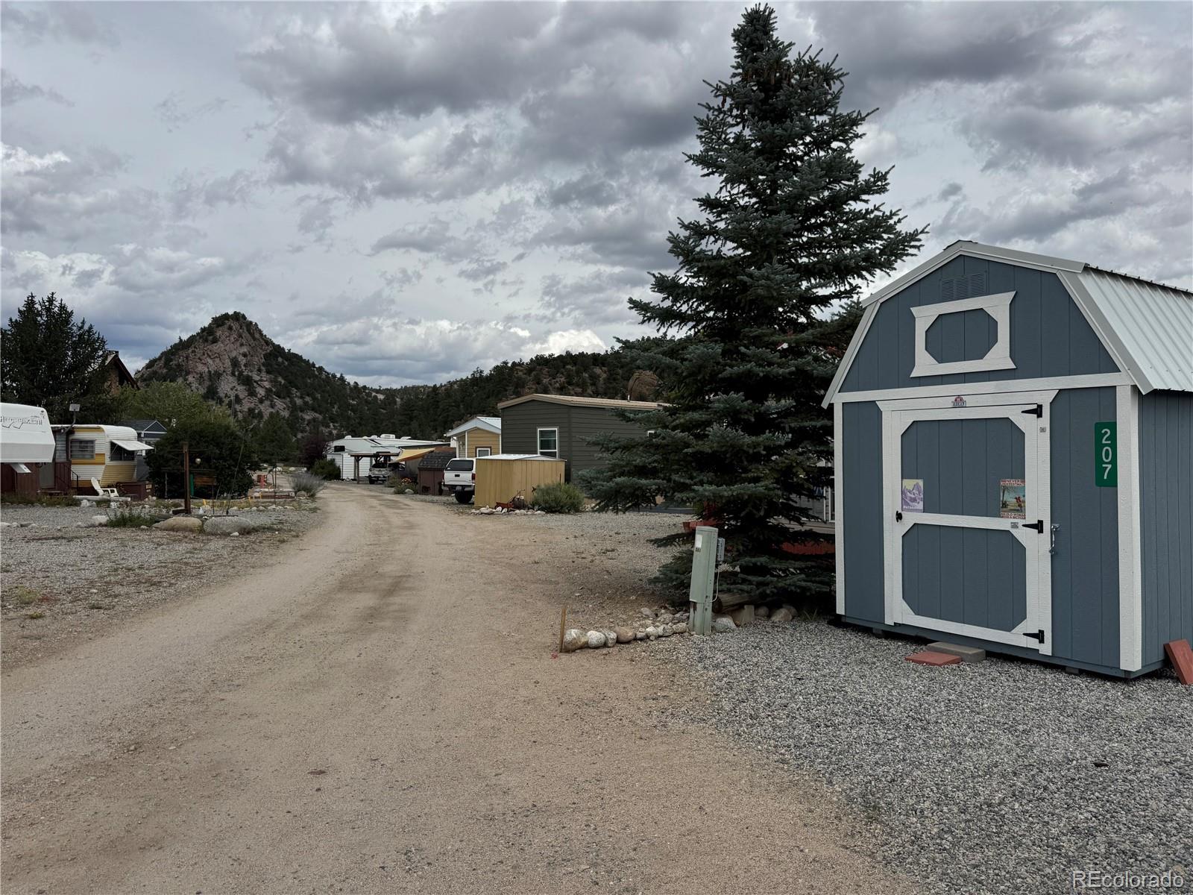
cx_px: 596
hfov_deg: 71.6
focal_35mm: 24
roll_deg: -0.2
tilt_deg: -0.5
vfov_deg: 56.8
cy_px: 448
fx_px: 827
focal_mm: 6.76
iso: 80
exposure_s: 1/9009
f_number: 1.78
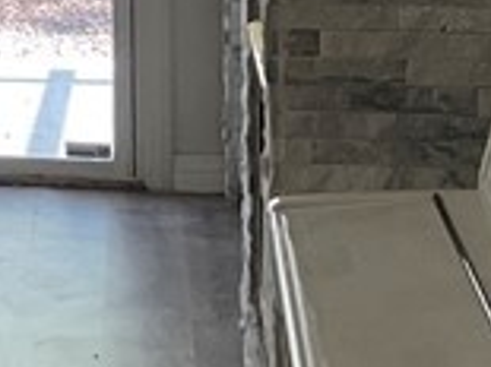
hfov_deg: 9.5
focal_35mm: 192
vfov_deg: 7.6
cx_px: -570
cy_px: -215
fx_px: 2721
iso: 25
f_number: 1.8
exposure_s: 1/120
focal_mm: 3
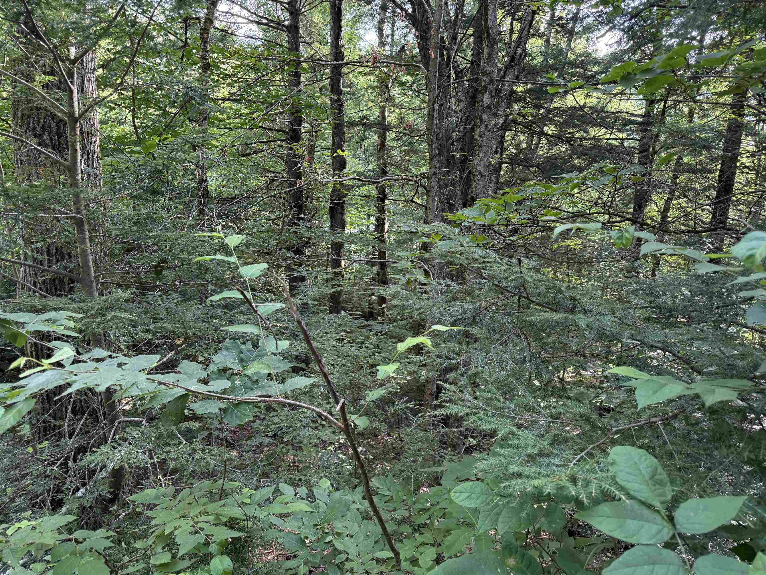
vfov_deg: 56.8
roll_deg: -3.2
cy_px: 288
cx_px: 383
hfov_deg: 71.6
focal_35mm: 24
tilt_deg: -9.0
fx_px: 531
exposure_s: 1/133
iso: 200
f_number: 1.78
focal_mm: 6.76
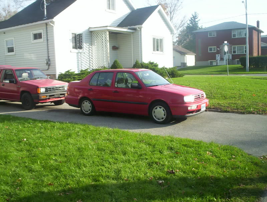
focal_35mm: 38
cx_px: 134
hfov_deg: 48.9
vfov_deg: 37.9
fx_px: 294
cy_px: 101
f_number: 4.5
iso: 100
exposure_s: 1/284
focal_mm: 4.99
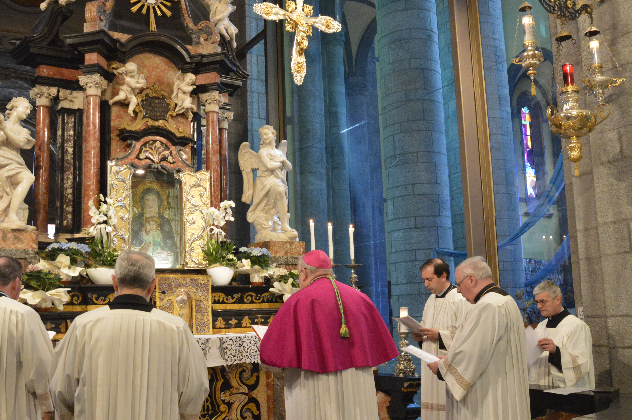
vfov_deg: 38.7
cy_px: 243
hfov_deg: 55.5
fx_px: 596
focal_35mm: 34
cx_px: 255
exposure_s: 1/30
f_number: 7.1
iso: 3200
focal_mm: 16
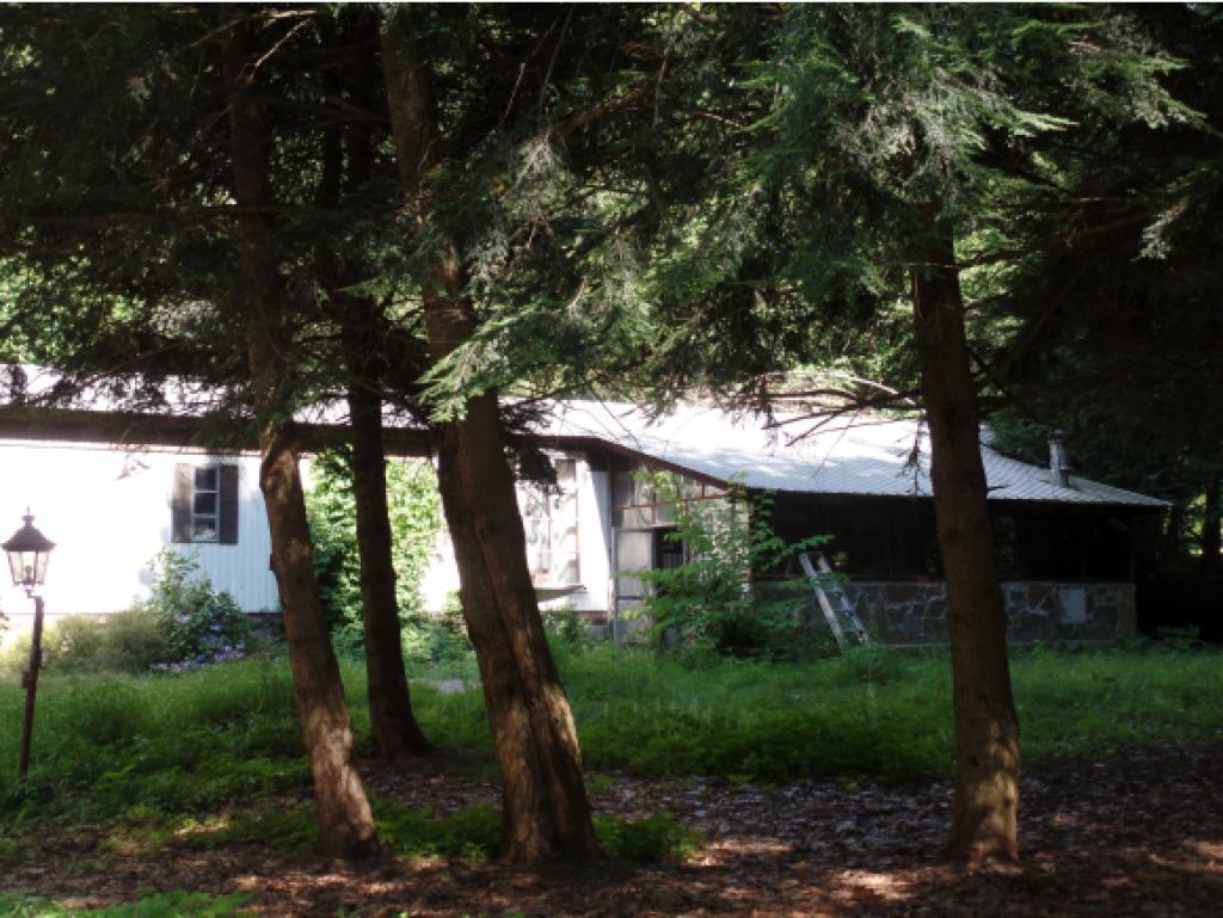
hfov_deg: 36.8
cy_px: 459
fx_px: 1838
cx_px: 612
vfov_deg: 28.1
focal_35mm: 52
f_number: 3.4
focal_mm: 9.2
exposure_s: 1/125
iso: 80
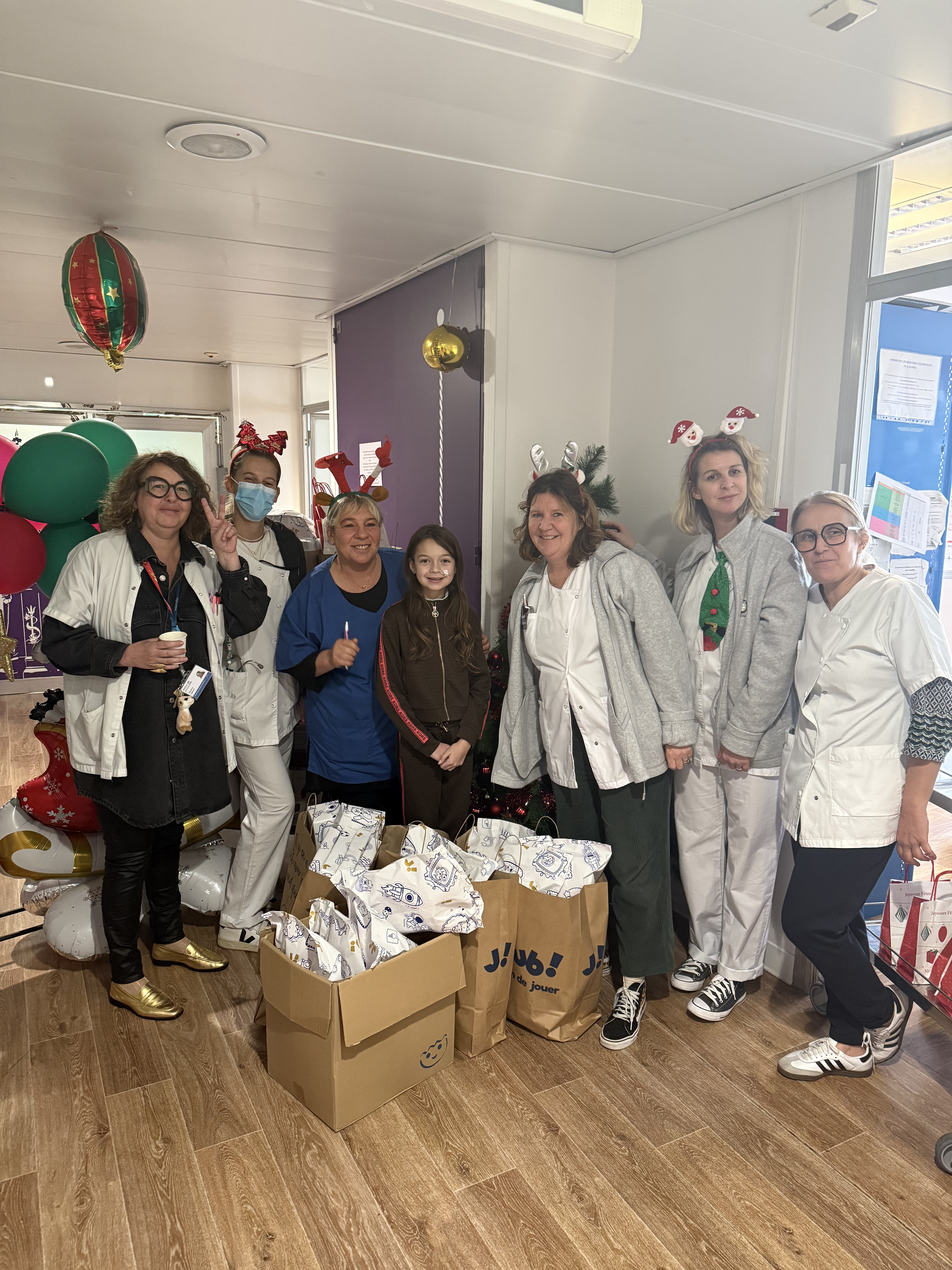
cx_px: 476
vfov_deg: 71.6
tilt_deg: -9.1
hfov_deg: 56.8
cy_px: 635
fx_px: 880
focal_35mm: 24
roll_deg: -1.0
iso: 500
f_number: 1.78
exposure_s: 1/50
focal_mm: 6.76
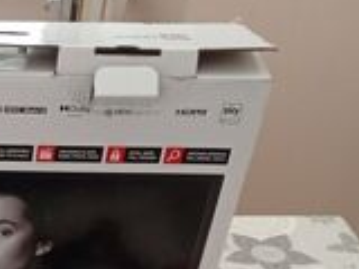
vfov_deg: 16.7
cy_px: 389
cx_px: -144
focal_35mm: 81
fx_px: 840
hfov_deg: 21.2
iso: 682
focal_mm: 3.98
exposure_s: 1/20
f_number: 1.8
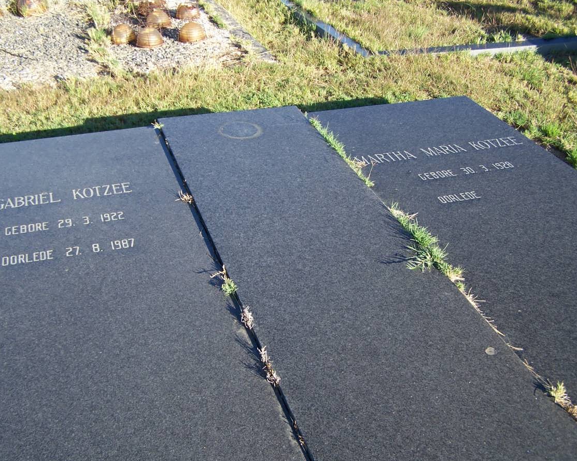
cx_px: 269
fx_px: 683
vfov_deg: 37.3
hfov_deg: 45.8
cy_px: 231
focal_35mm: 40
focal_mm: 6.3
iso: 80
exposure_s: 1/350
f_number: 2.8
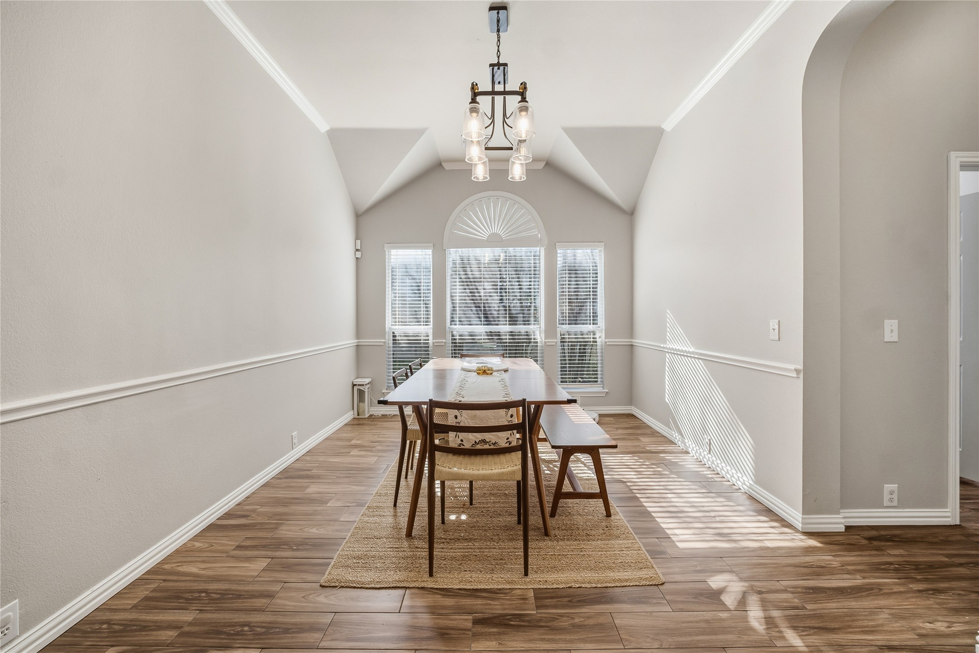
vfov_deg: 83.2
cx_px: 490
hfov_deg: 106.3
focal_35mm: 14
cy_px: 326
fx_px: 367
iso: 125
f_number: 4.5
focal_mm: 9
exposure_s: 1/320
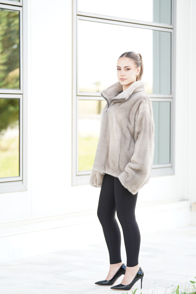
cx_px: 98
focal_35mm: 122
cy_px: 147
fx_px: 996
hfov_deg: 11.2
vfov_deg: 16.8
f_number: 2.8
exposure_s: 1/250
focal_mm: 122
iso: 250
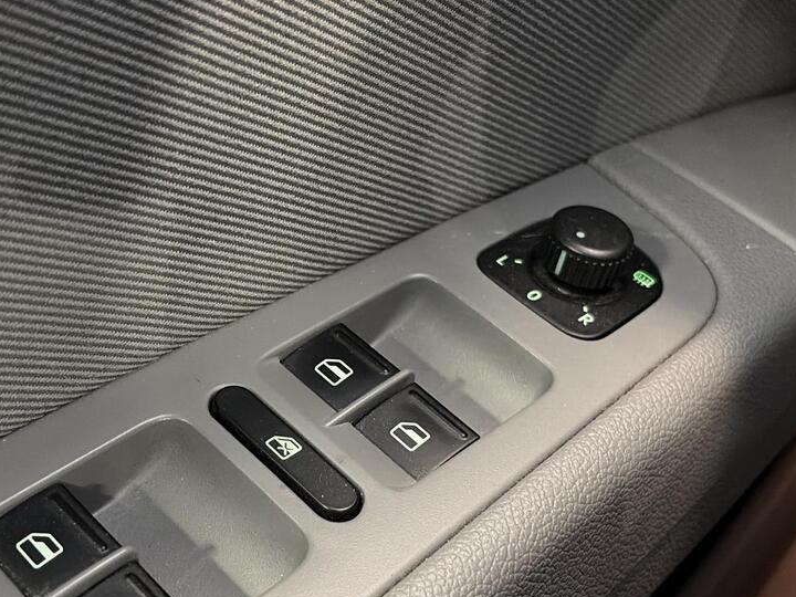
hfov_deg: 36.8
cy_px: 377
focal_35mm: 52
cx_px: 348
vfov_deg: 27.9
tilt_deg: -45.4
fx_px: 1196
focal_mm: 5.96
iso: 500
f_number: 1.6
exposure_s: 1/25
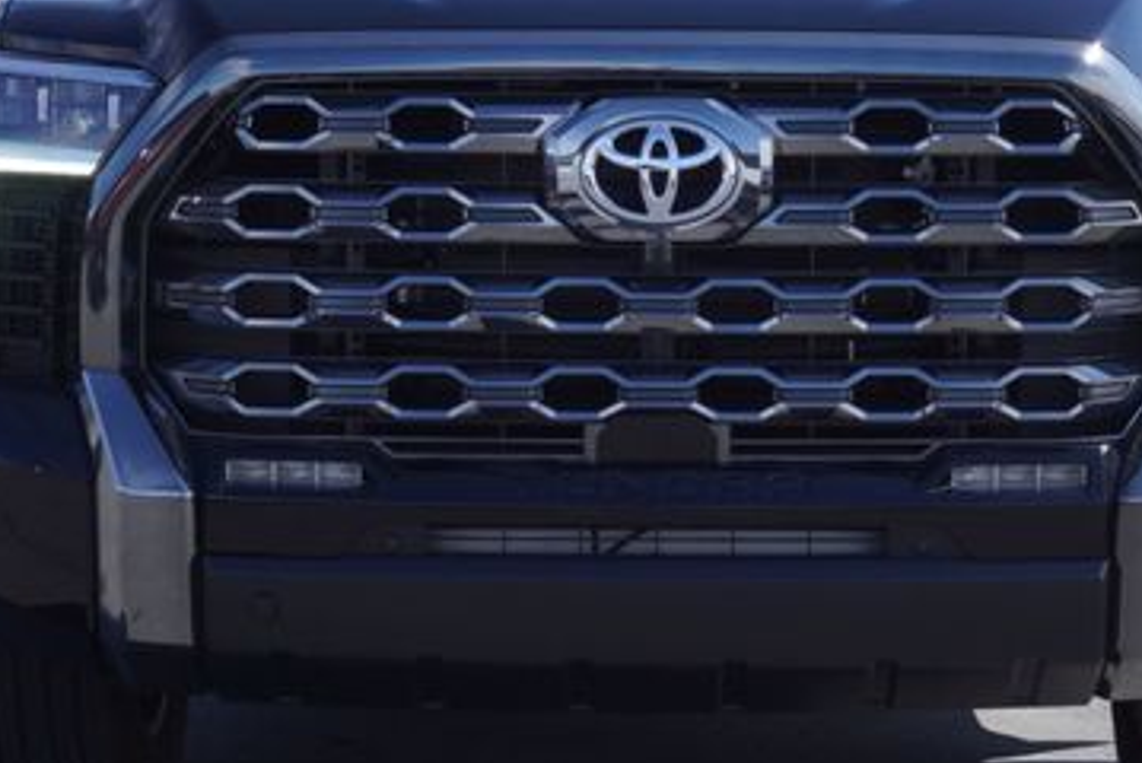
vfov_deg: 13.8
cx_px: 646
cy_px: 245
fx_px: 3139
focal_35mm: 99
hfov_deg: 20.6
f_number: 10
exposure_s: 1/100
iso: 100
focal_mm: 37
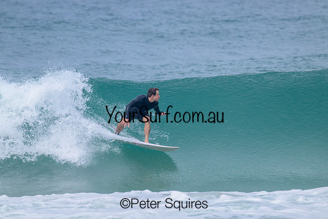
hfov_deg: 2.6
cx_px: 164
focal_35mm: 800
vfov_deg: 1.7
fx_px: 7290
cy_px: 110
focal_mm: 800
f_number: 11
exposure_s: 1/2000
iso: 900
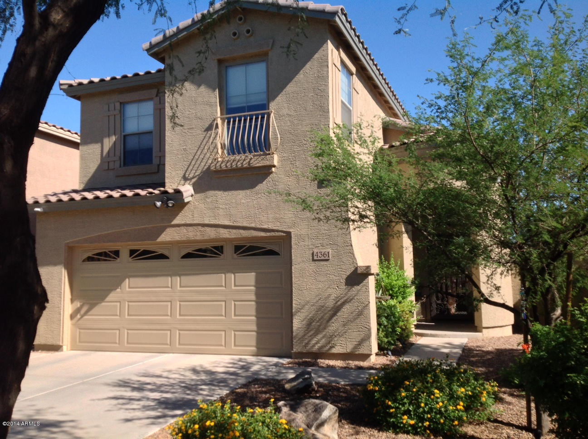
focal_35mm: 35
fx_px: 594
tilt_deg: +4.9
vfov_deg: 40.6
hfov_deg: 52.7
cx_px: 294
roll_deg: +0.6
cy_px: 220
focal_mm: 4.28
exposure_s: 1/1163
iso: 50
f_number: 2.4
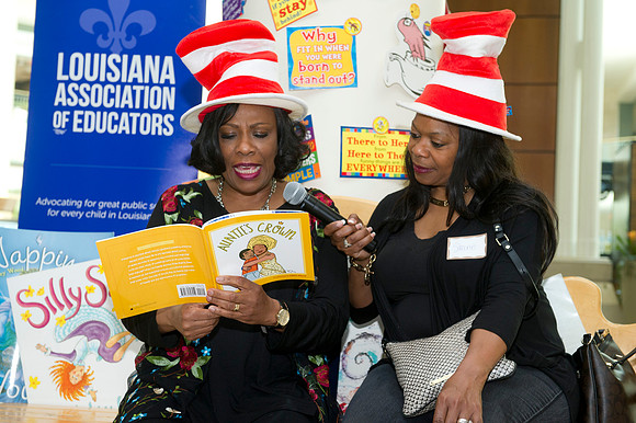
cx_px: 318
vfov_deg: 22.6
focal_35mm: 60
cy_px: 212
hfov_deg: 33.4
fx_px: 1059
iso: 1250
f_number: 5.6
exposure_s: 1/250
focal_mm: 60
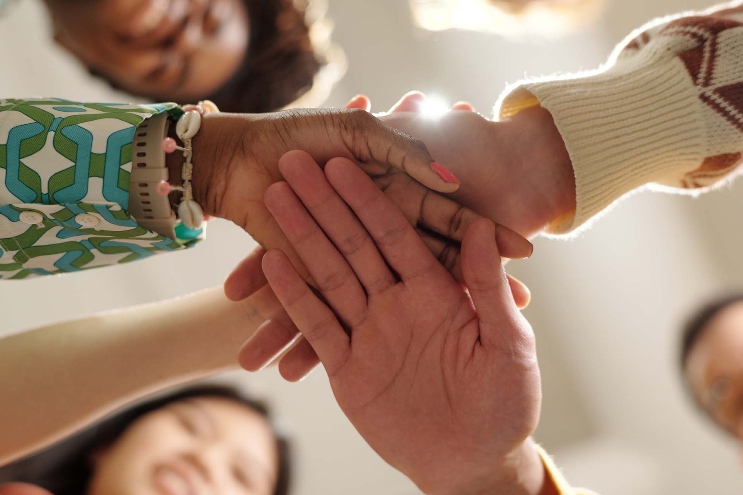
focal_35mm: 58
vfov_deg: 23.4
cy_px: 248
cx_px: 372
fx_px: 1197
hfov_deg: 34.5
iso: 1000
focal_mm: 58
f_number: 3.2
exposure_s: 1/160
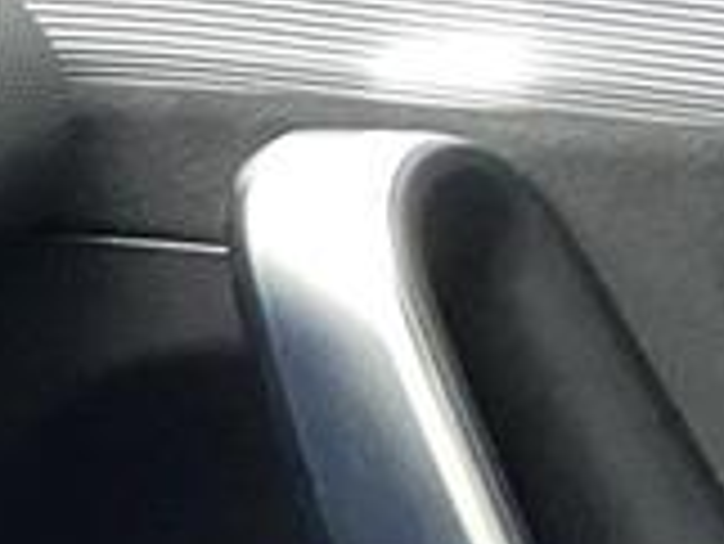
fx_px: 4333
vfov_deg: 6.7
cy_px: 1470
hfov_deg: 7.6
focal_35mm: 207
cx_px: -1830
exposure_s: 1/59
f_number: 1.8
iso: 400
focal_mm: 4.25
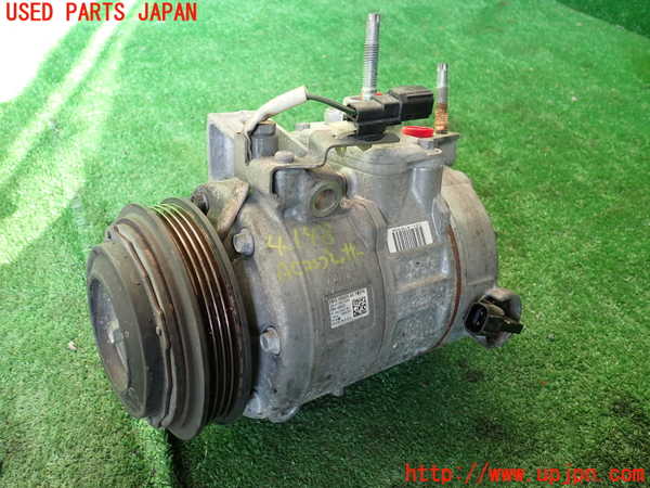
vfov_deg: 46.8
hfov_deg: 60.0
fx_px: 563
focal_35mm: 30
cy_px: 244
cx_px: 325
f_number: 2.3
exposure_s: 1/125
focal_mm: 5.4
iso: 200
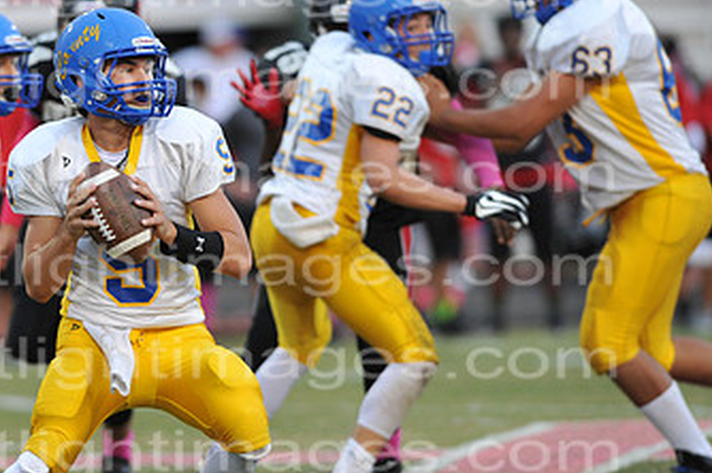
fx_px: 10294
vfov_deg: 2.6
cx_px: 136
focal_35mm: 521
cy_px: 224
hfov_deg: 4.0
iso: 2000
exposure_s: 1/500
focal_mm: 300
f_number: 4
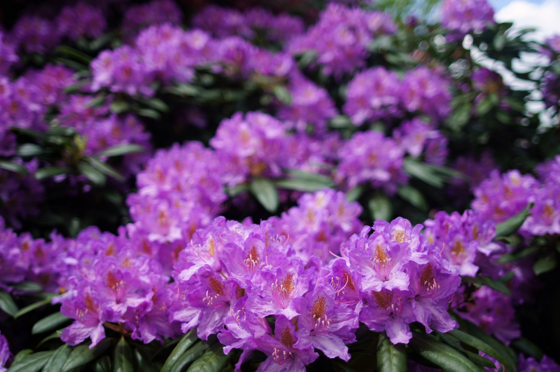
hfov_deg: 46.4
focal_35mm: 42
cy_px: 186
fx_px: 653
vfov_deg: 31.8
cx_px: 280
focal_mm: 28
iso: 100
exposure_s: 1/2500
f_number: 2
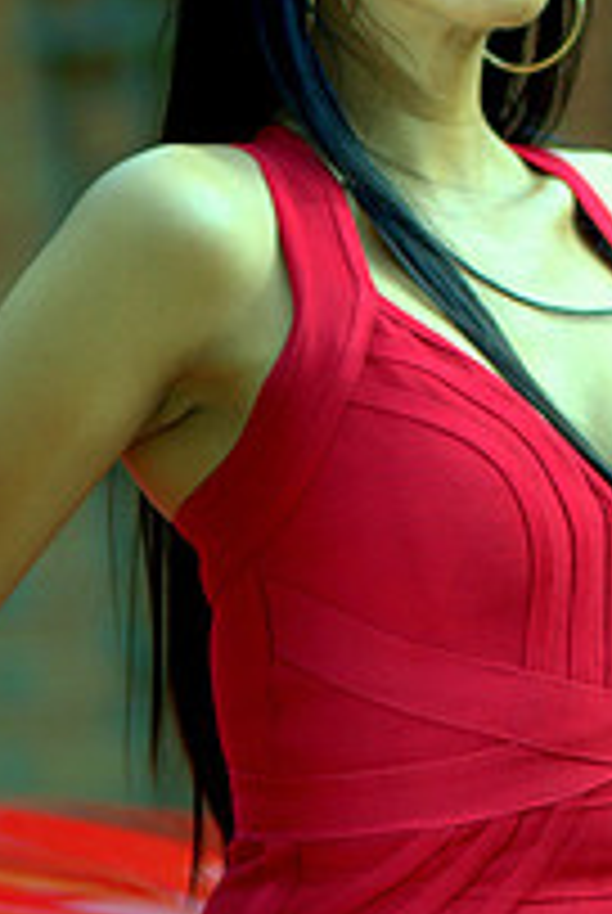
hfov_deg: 4.1
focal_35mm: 333
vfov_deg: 6.2
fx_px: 8462
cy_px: 167
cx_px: 547
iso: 100
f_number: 2.8
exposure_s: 1/1250
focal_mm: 100
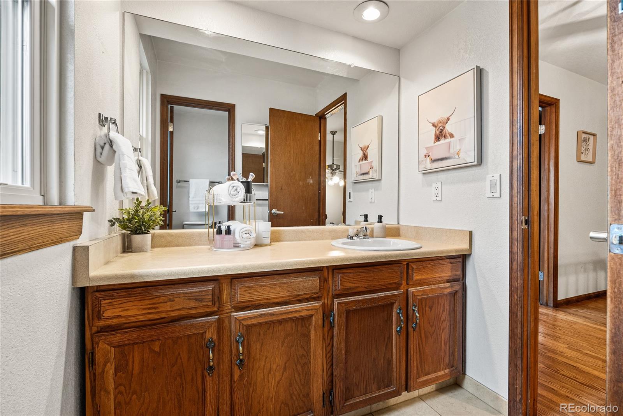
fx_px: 277
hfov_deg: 96.7
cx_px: 312
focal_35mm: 16
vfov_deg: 73.8
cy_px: 208
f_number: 8
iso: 200
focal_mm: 16
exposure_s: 1.3
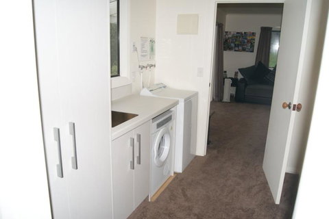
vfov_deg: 47.9
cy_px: 110
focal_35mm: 27
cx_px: 164
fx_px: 247
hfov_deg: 67.4
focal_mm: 18
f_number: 5.6
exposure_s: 1/60
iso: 200
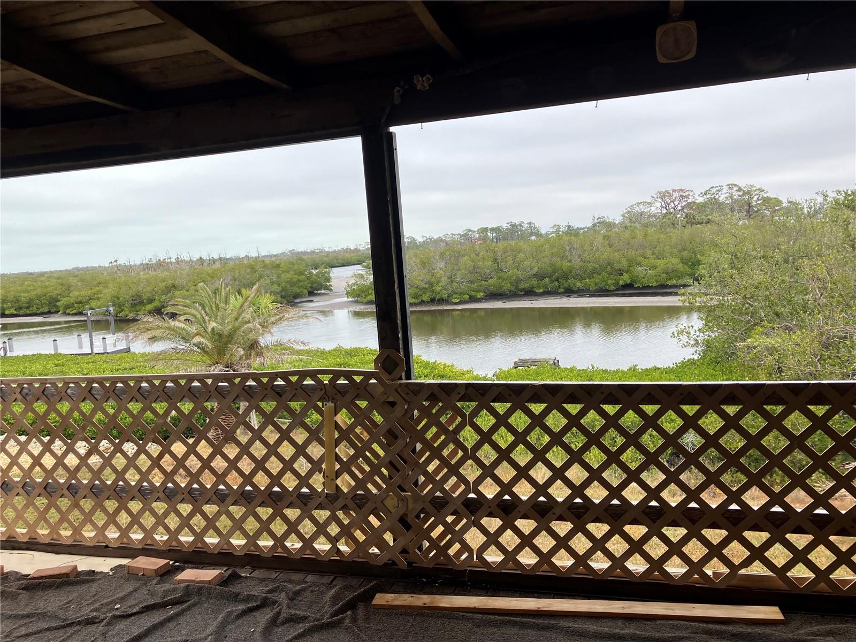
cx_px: 428
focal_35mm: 28
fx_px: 692
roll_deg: +3.6
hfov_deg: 63.4
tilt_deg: -6.8
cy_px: 321
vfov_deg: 49.7
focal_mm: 3.99
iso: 32
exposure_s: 1/540
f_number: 1.8
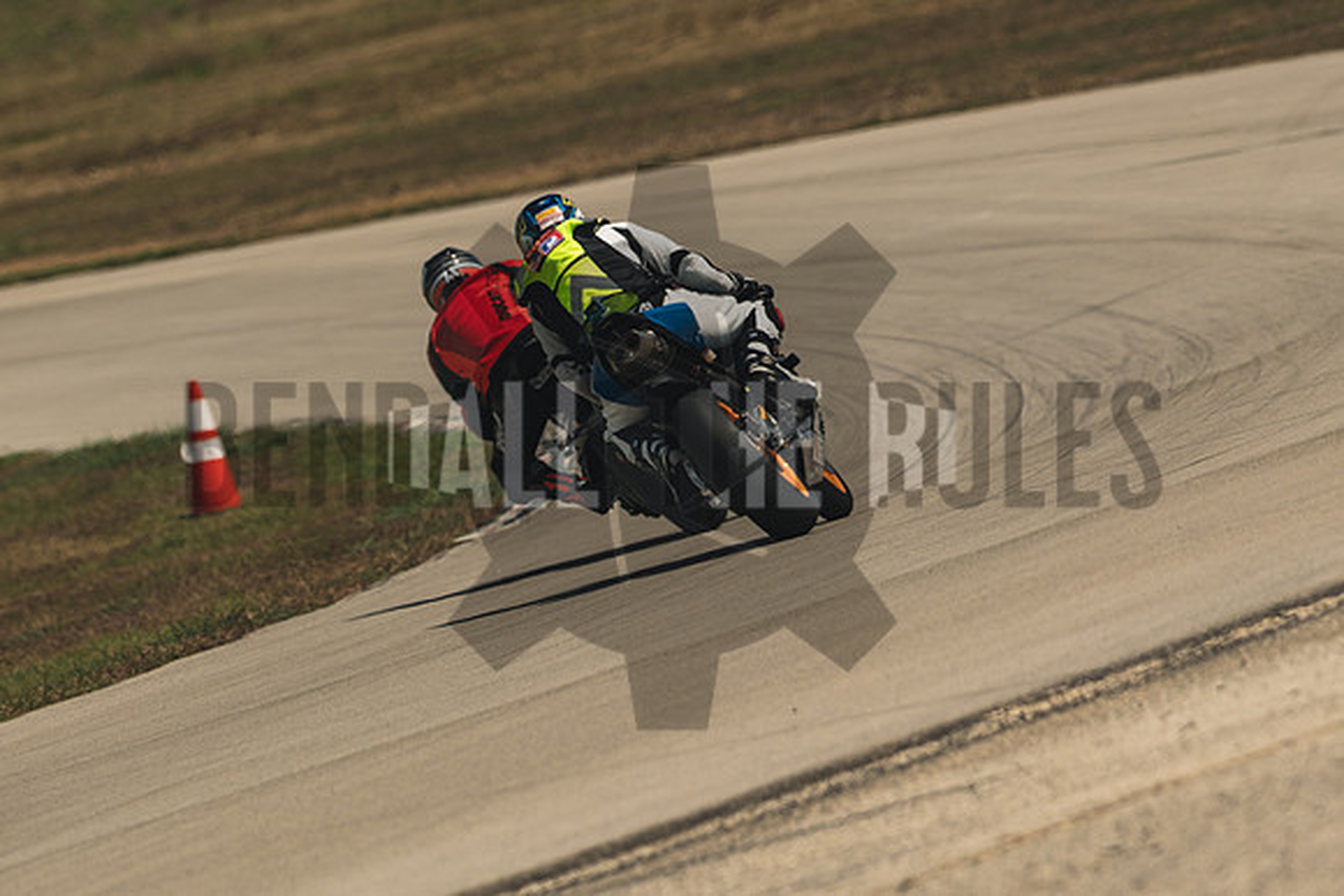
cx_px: 568
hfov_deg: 3.5
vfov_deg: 2.3
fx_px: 22282
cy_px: 352
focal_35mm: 597
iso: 160
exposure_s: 1/2000
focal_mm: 280
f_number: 4
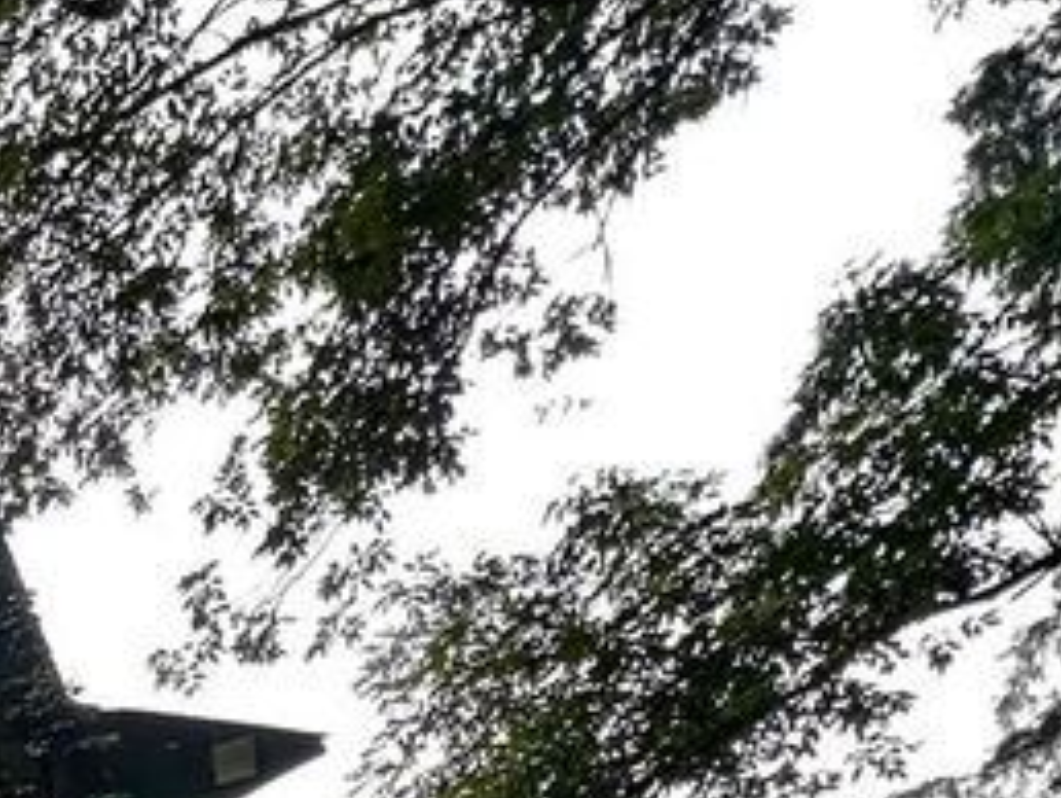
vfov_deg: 17.4
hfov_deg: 20.3
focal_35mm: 65
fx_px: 1994
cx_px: -897
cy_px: 1522
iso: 40
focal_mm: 2.22
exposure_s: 1/190
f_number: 2.2
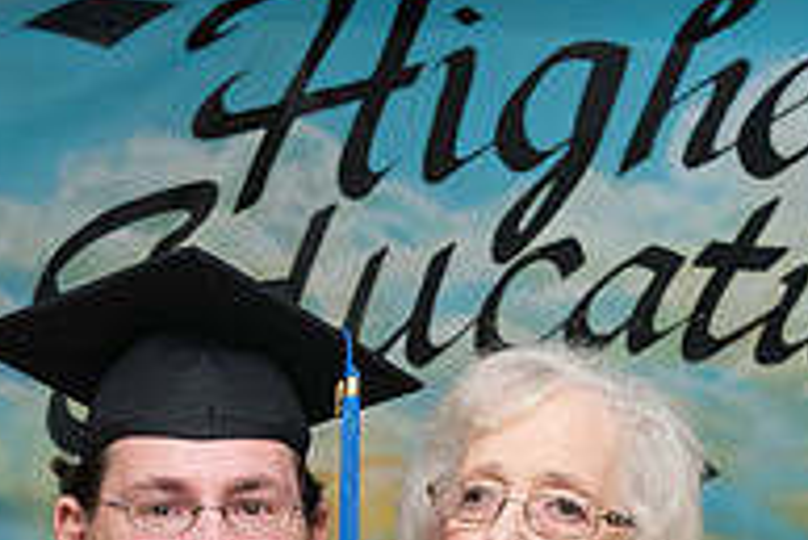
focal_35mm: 150
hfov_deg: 13.7
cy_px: 781
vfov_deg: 9.0
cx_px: 377
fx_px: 3369
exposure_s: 1/160
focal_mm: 50
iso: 1600
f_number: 7.1
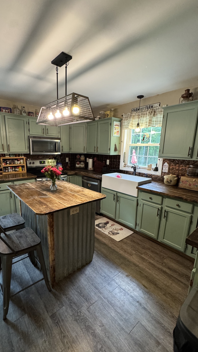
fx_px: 149
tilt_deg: -11.9
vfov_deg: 99.4
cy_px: 180
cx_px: 86
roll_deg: -0.8
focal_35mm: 16
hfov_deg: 66.8
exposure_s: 1/60
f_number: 2.2
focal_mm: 2.22
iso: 500
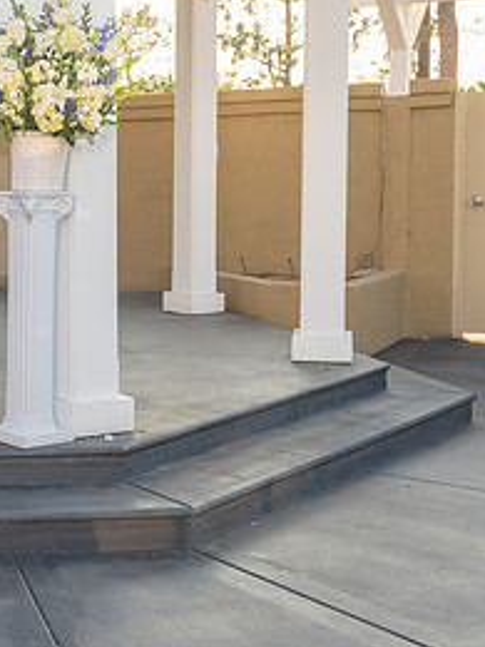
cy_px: 284
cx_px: -172
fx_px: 1326
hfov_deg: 19.0
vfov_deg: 27.4
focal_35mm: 71
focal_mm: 29
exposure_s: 1/160
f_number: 5
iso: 200
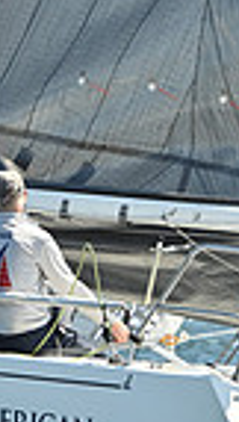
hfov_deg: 2.8
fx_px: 4841
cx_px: 94
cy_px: 187
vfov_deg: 5.0
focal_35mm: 432
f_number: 7.1
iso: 250
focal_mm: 102
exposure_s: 1/1250
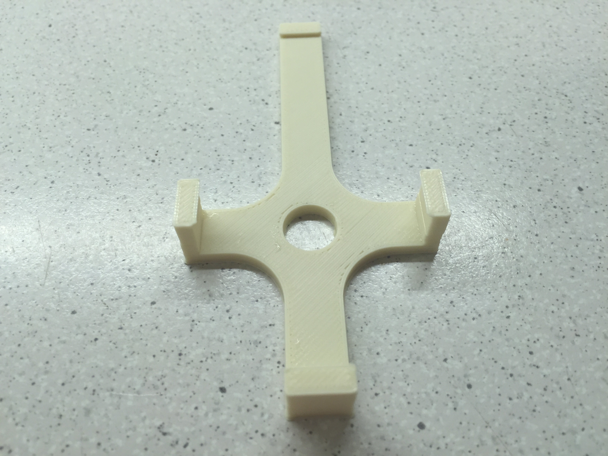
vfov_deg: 48.2
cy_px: 228
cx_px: 304
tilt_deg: -55.3
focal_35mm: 29
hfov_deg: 61.7
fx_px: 509
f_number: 2.2
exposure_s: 1/50
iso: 32
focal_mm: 4.15
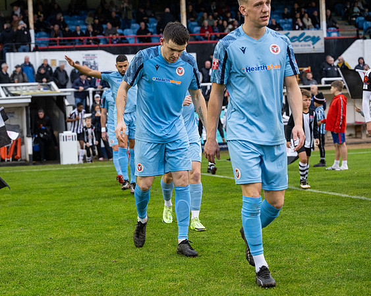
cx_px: 148
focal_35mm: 79
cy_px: 148
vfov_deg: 19.4
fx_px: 865
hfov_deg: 24.2
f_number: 4
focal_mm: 70
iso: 2000
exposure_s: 1/400
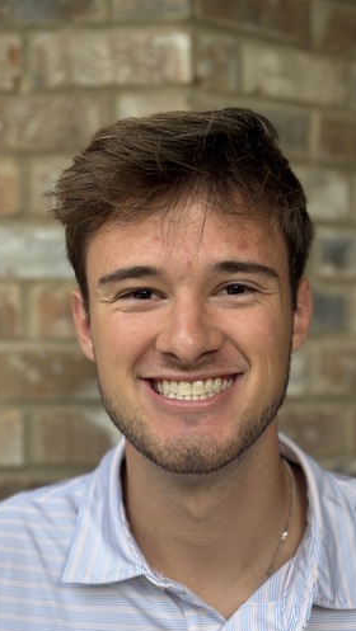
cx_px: 191
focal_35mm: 57
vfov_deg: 36.6
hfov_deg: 21.1
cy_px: 316
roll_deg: -0.4
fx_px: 955
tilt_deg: -0.6
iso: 50
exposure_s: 1/103
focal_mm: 5.96
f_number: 1.6
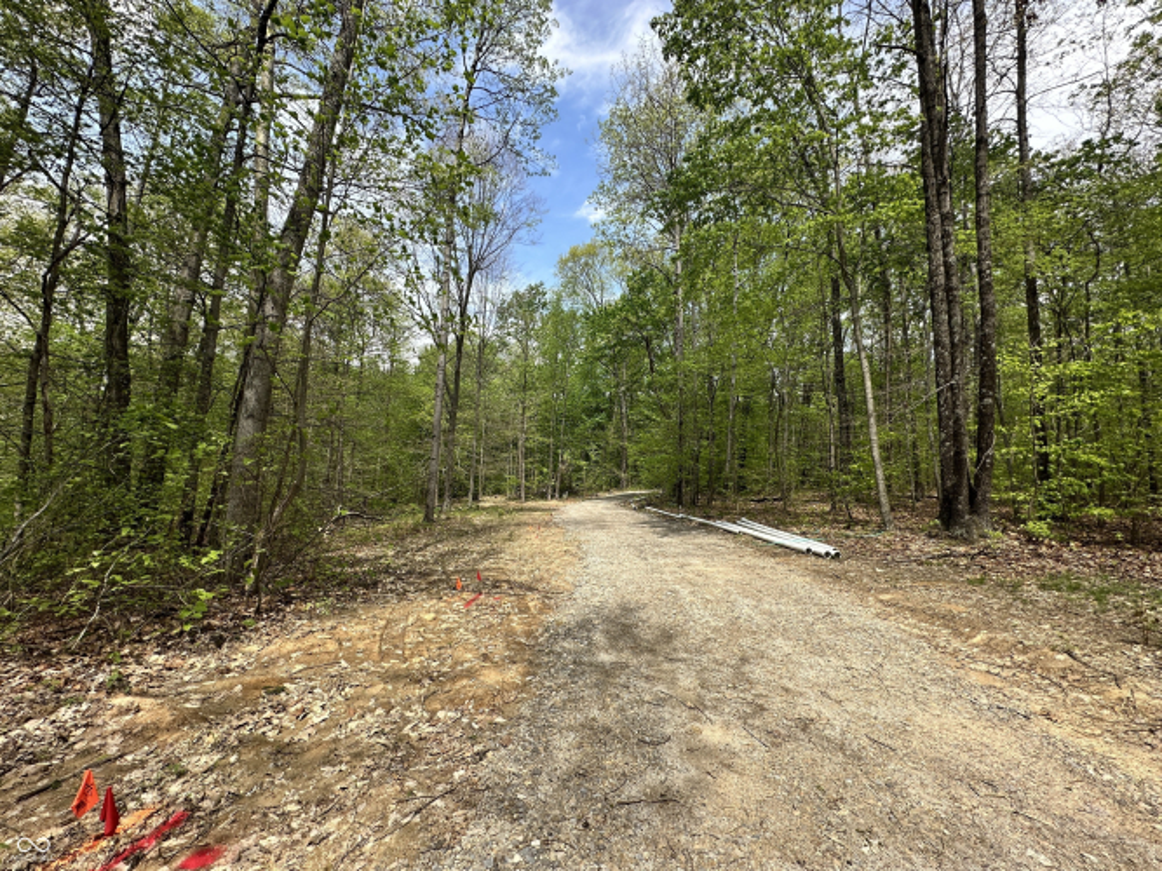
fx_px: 470
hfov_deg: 102.1
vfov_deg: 85.7
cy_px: 436
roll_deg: -2.3
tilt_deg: +6.6
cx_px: 581
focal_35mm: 14
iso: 40
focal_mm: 2.22
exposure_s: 1/855
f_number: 2.2
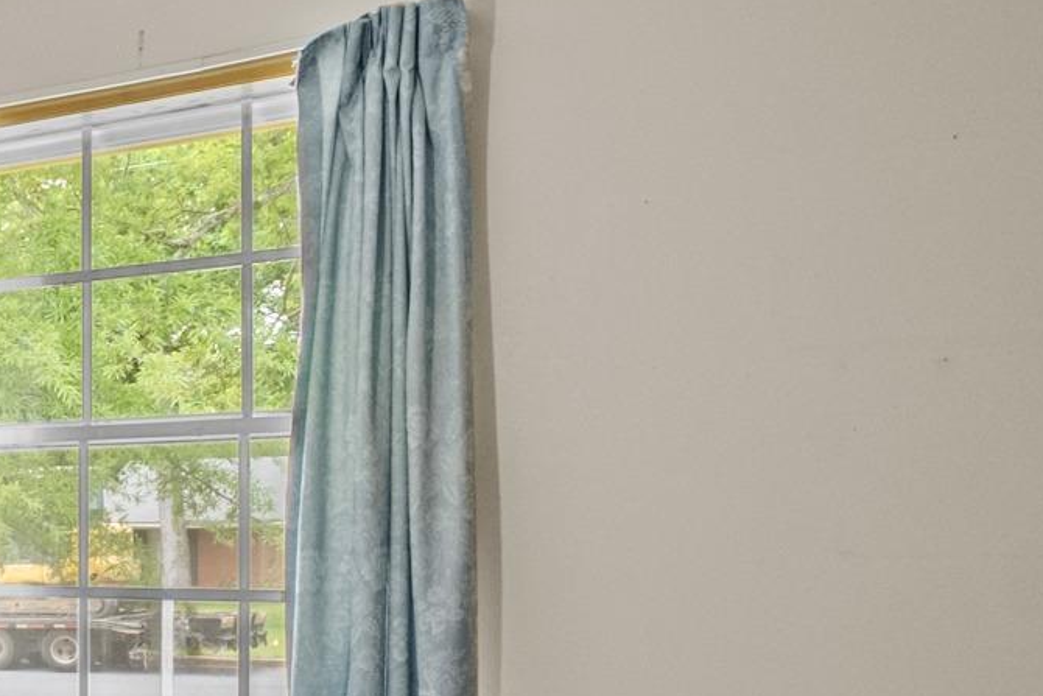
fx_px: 1623
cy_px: 558
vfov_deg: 23.8
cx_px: -702
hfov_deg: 23.7
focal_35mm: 56
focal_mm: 10
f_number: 8
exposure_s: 1/1.25
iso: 400
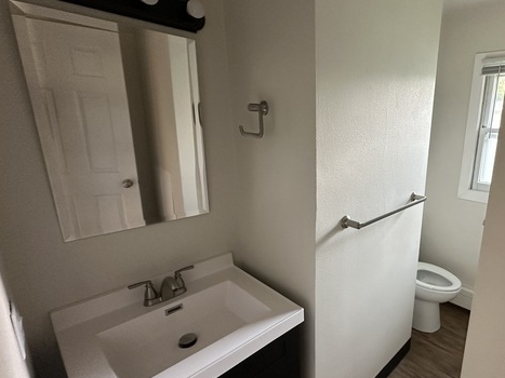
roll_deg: -2.4
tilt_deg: -14.6
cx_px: 357
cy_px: 195
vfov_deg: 65.9
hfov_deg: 77.6
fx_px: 292
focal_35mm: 20
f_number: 2.2
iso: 320
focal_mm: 2.22
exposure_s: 1/60
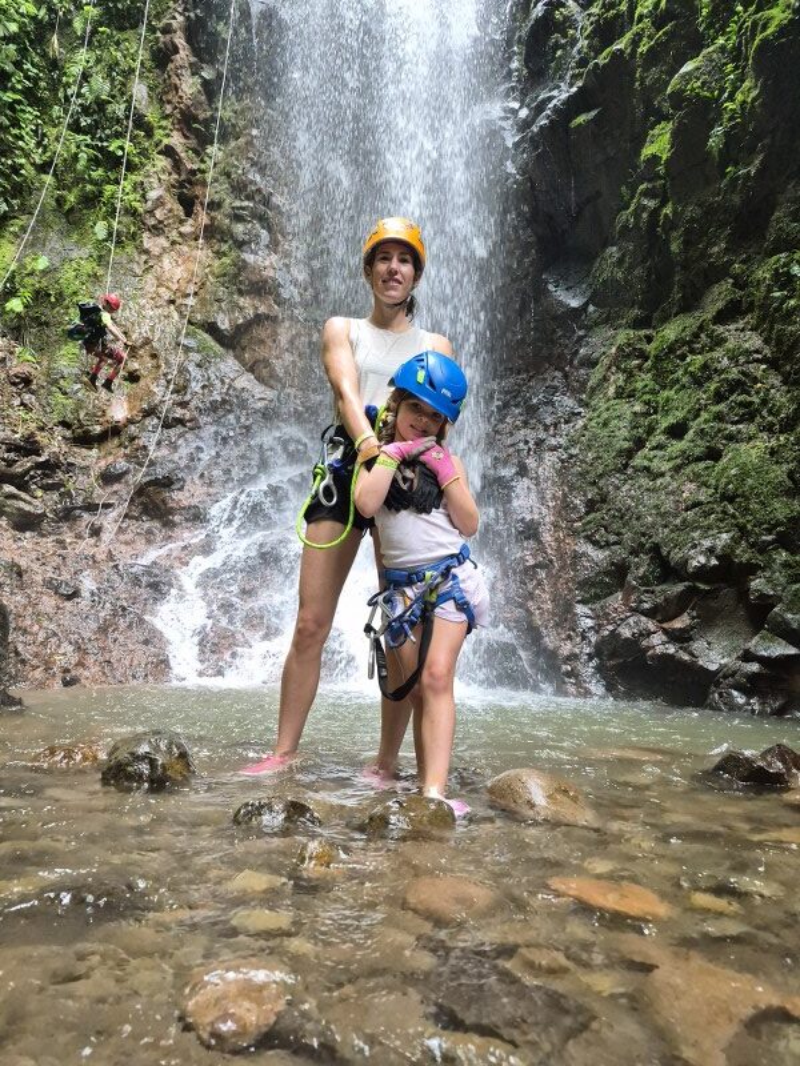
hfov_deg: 58.9
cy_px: 533
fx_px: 709
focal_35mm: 23
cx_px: 400
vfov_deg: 73.9
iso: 640
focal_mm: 5.4
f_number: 1.8
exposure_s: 1/120
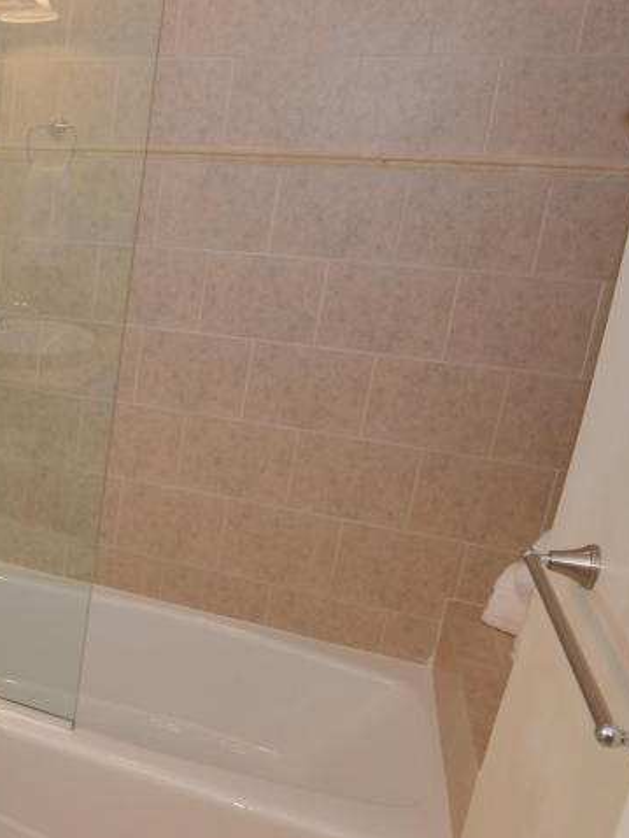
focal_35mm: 37
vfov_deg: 50.1
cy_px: 388
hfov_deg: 29.7
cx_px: -219
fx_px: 896
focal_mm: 16
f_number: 7.1
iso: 800
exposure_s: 1/60
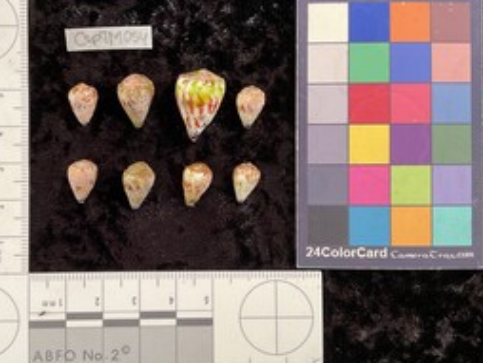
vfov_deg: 36.0
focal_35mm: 40
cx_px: 183
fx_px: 559
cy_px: 164
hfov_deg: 46.4
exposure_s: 1/50
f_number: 1.8
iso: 50
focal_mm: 3
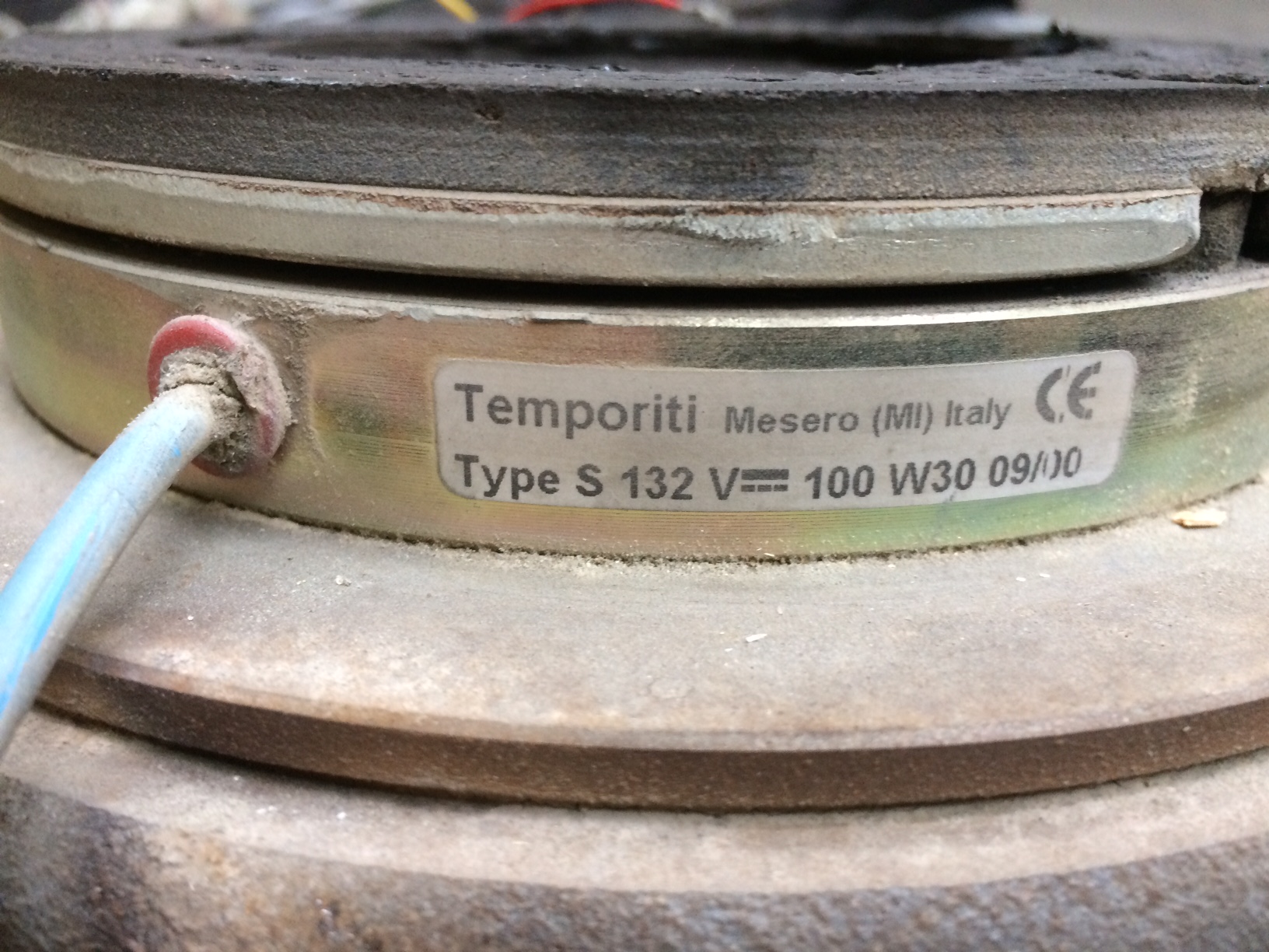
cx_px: 634
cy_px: 476
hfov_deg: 61.7
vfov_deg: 48.2
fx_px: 1063
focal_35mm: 29
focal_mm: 4.15
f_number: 2.2
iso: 160
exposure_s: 1/33
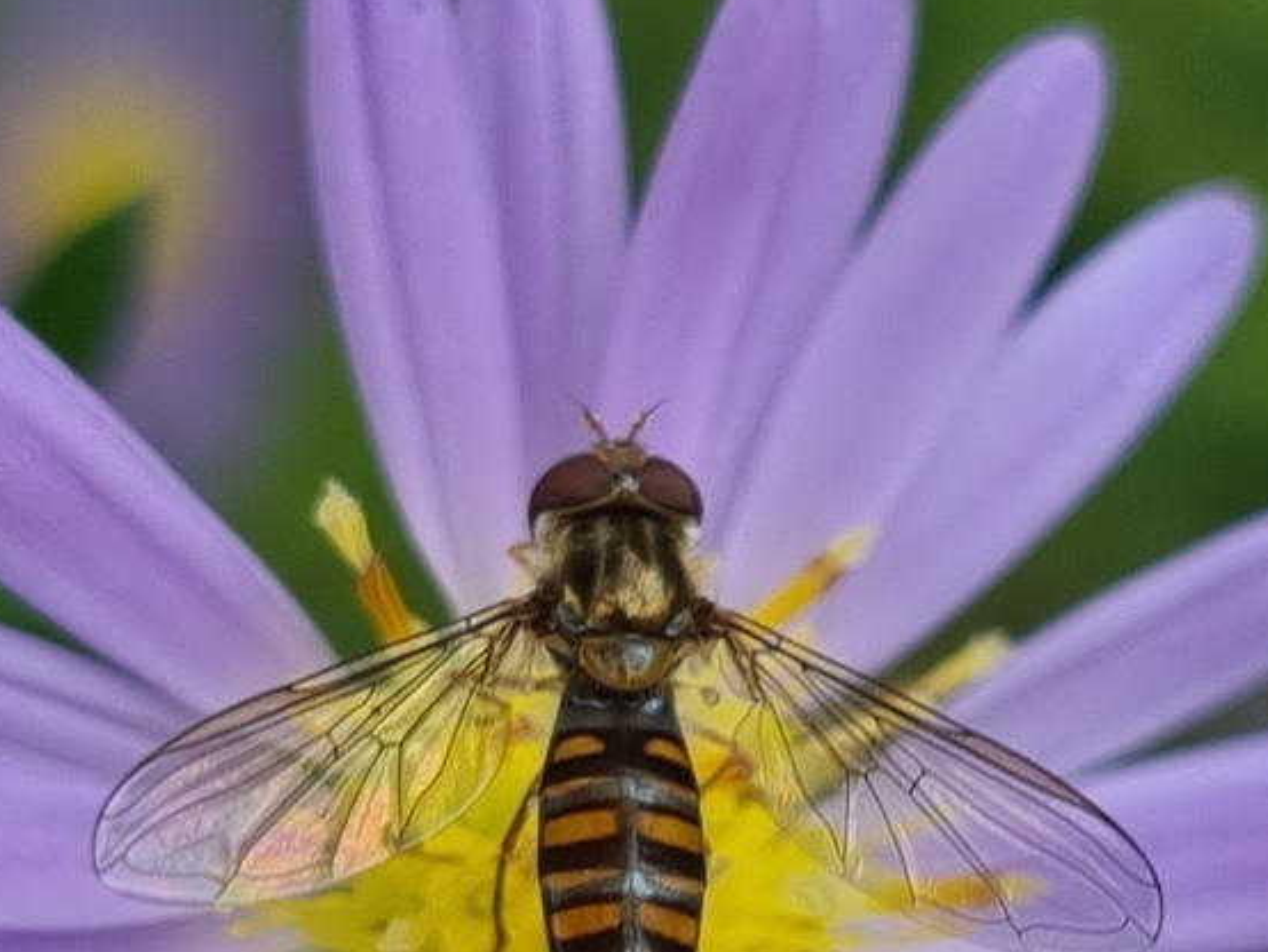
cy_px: 641
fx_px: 1466
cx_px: 557
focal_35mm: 40
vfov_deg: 35.6
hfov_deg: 46.7
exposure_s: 1/179
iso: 50
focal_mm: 5.4
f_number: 1.8
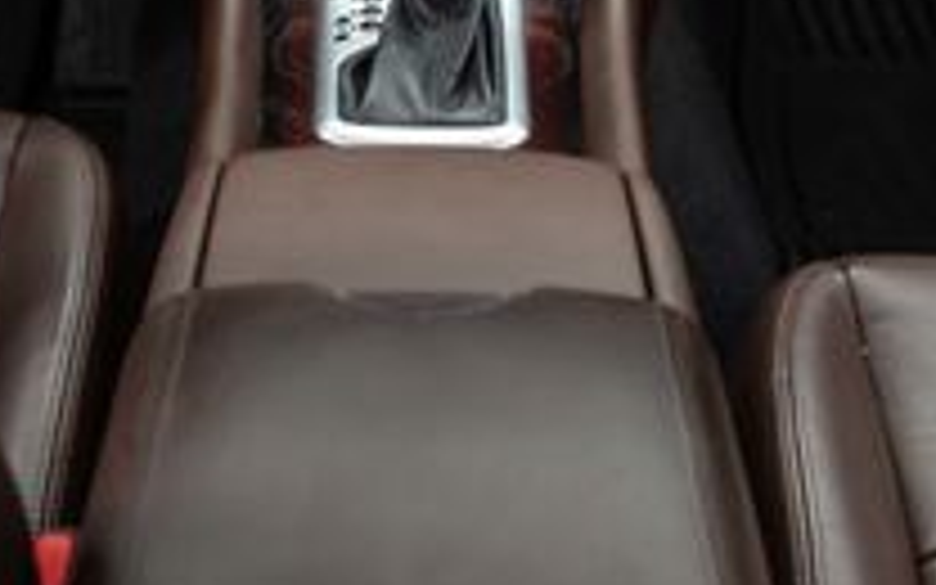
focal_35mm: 88
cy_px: -227
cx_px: 436
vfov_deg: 14.1
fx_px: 2245
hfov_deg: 23.5
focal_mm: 28
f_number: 3.2
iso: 1000
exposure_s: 1/50
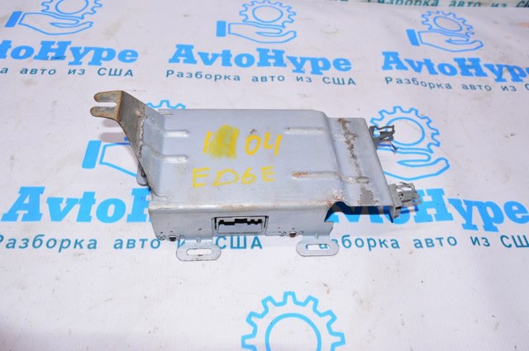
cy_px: 176
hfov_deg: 62.0
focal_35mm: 30
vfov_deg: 43.5
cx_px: 264
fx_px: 440
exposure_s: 1/200
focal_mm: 20
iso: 1600
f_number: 8
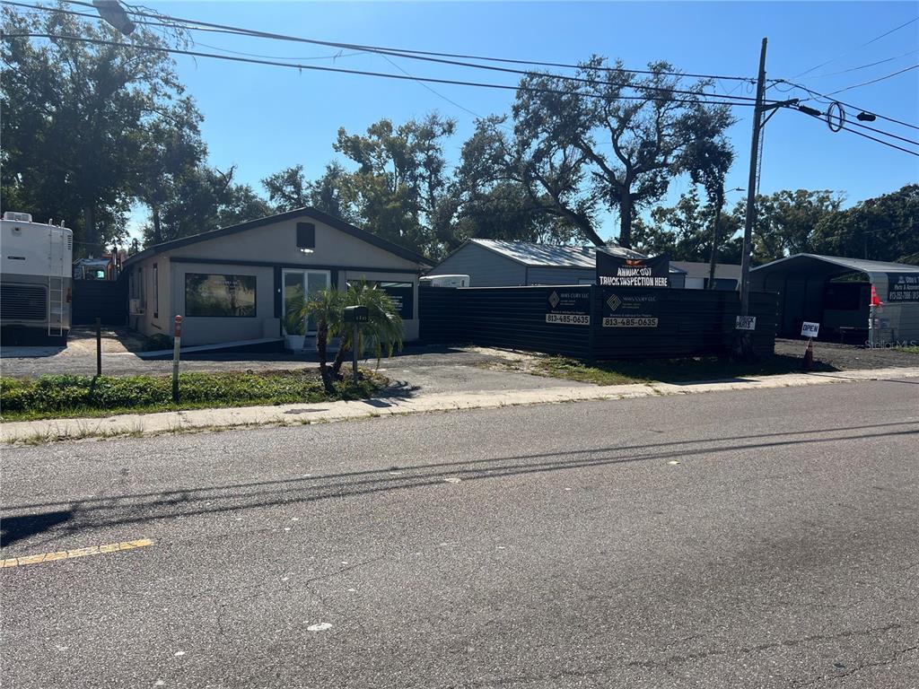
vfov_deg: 53.1
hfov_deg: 67.3
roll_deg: -0.6
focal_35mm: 26
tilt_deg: -4.1
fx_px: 690
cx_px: 460
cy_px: 344
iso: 50
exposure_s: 1/4630
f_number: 1.5
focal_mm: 5.7
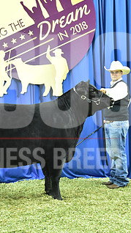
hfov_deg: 13.9
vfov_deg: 24.7
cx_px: 7
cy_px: 100
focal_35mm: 86
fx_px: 531
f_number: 5
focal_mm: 45
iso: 3200
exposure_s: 1/160
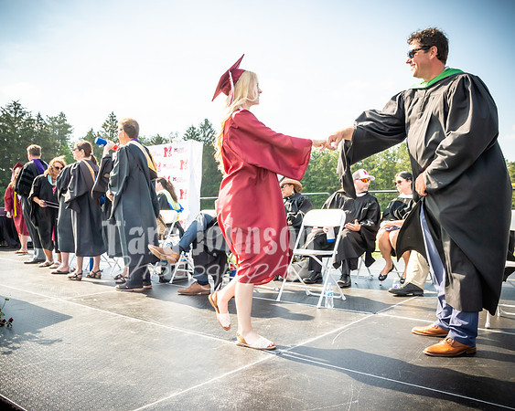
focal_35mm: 29
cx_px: 258
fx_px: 438
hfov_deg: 60.9
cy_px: 206
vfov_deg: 50.3
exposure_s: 1/500
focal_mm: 17
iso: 200
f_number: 7.1
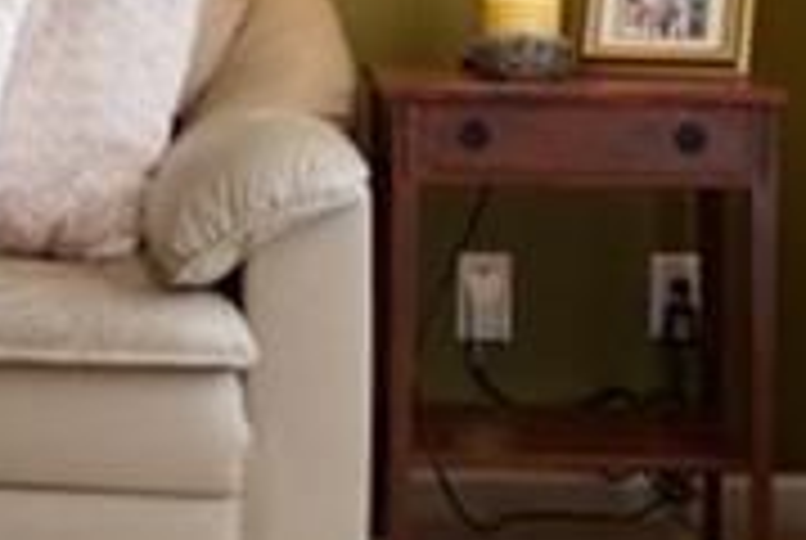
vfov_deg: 8.8
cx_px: -545
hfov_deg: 12.4
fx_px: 3454
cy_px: -243
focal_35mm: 154
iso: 250
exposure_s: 1/60
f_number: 4
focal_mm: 18
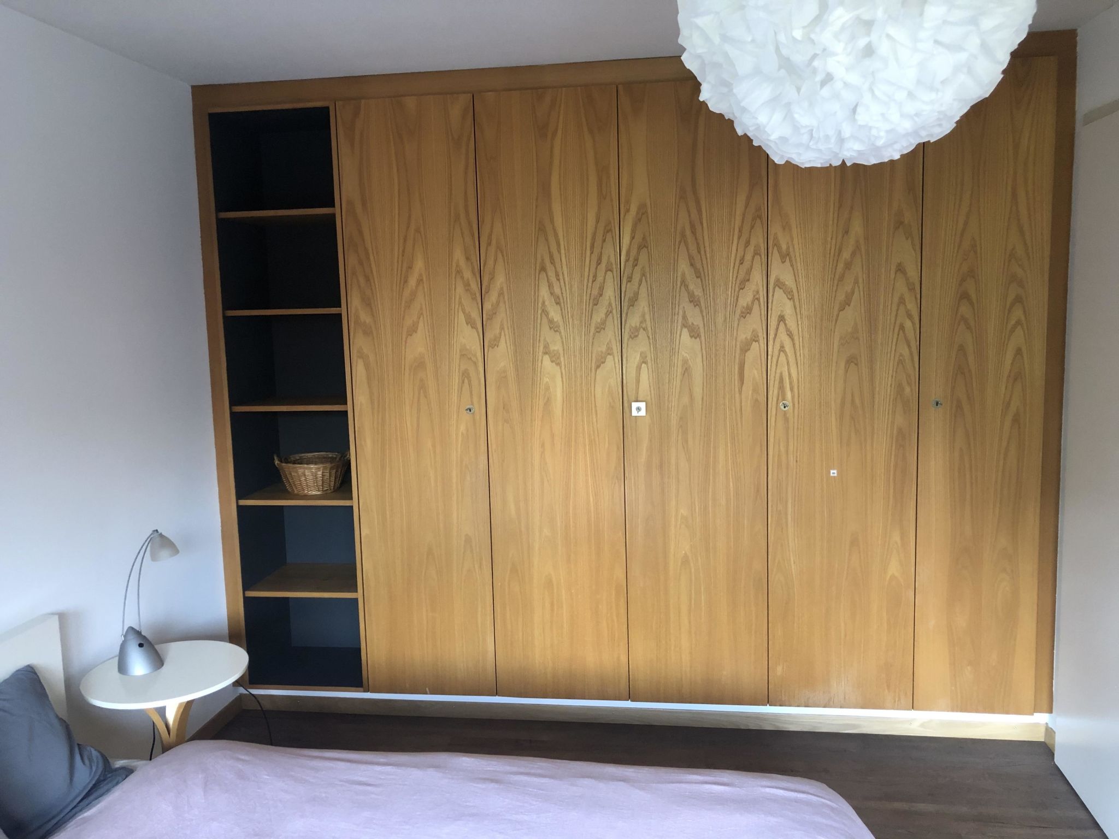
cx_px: 560
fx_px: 905
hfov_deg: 63.4
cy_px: 420
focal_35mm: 28
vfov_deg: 49.7
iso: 100
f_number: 1.8
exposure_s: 1/13
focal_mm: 4
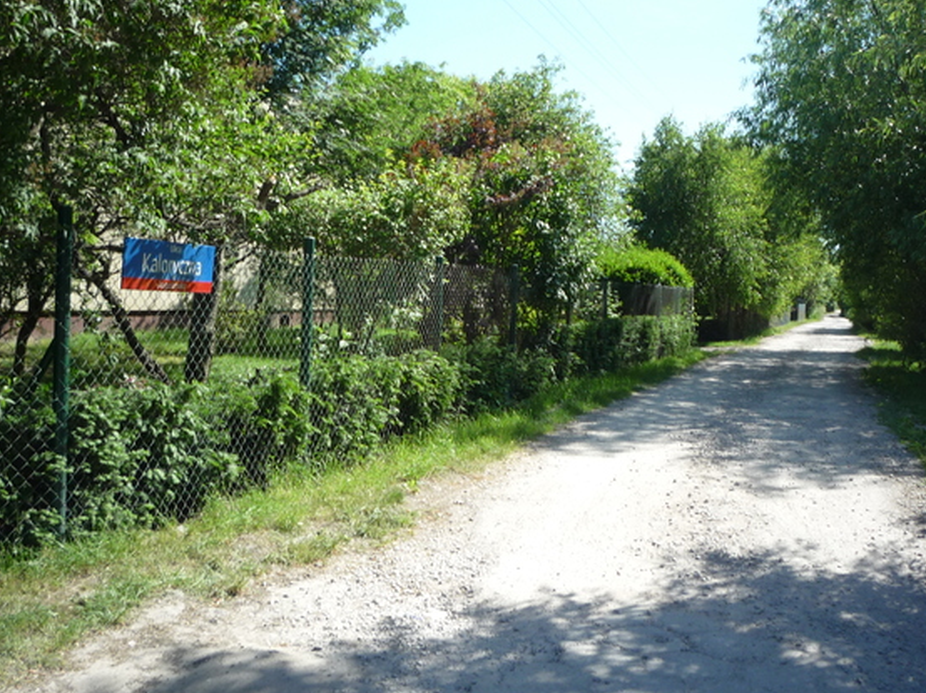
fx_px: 989
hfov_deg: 50.2
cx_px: 456
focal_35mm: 37
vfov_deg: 38.6
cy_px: 322
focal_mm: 5.2
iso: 100
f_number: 4
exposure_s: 1/250
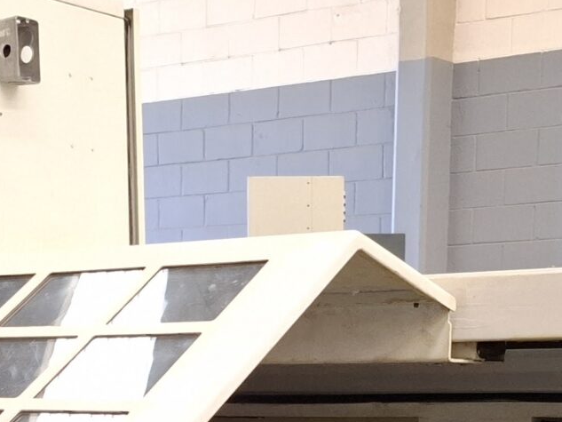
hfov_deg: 21.1
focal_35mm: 93
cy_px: 779
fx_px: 1510
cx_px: 278
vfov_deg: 14.0
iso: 200
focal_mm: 5.54
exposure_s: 1/60
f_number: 1.8
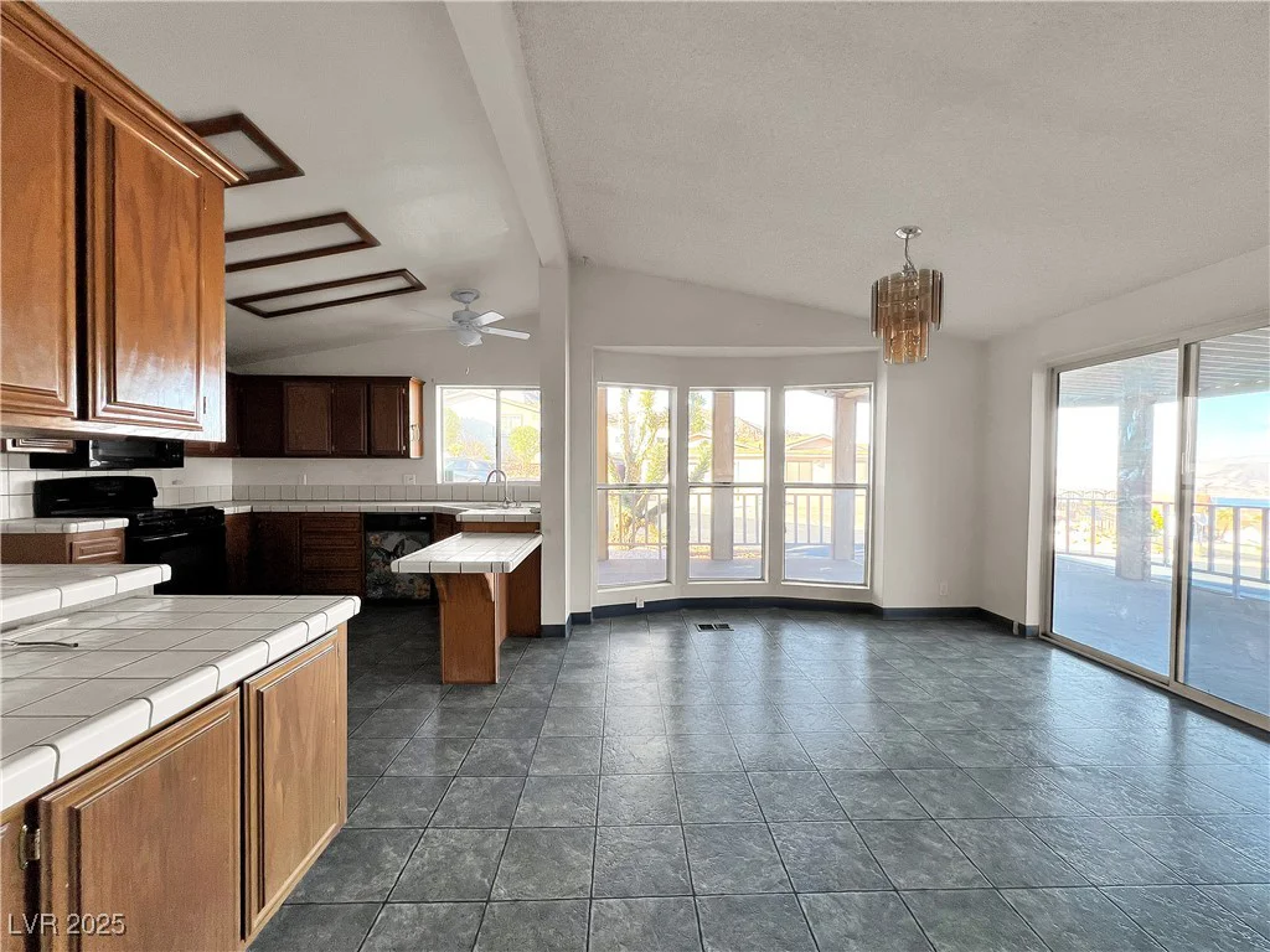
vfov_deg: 89.9
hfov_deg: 106.2
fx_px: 477
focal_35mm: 13
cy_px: 476
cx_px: 635
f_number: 1.8
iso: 40
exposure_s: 1/99
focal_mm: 1.57
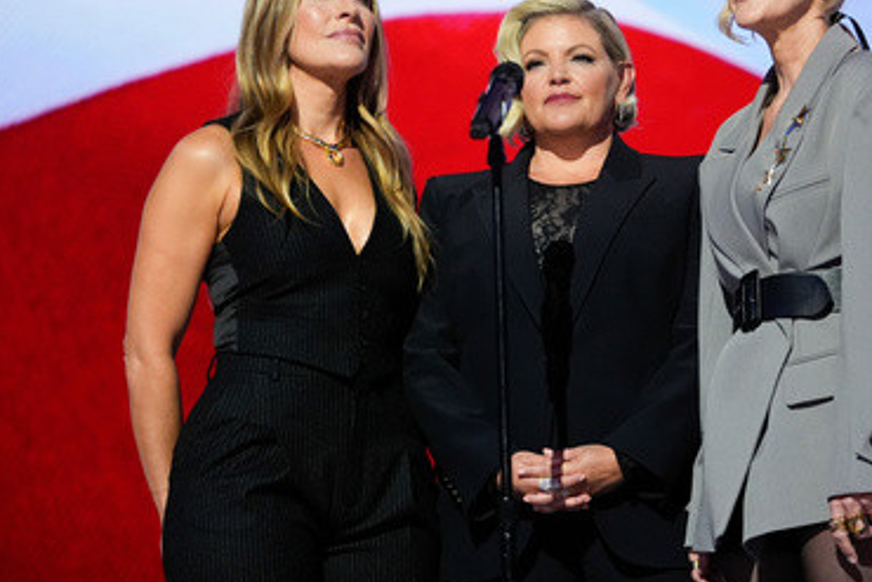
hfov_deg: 10.9
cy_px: 206
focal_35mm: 188
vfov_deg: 7.3
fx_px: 4555
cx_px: 554
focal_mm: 136
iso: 3200
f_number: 2.8
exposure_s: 1/640
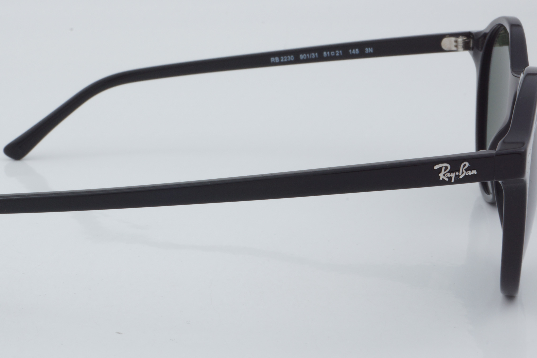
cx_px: 202
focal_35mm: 99
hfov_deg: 20.6
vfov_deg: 13.8
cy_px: 163
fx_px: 1477
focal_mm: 50
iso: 100
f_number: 29
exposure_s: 1/4
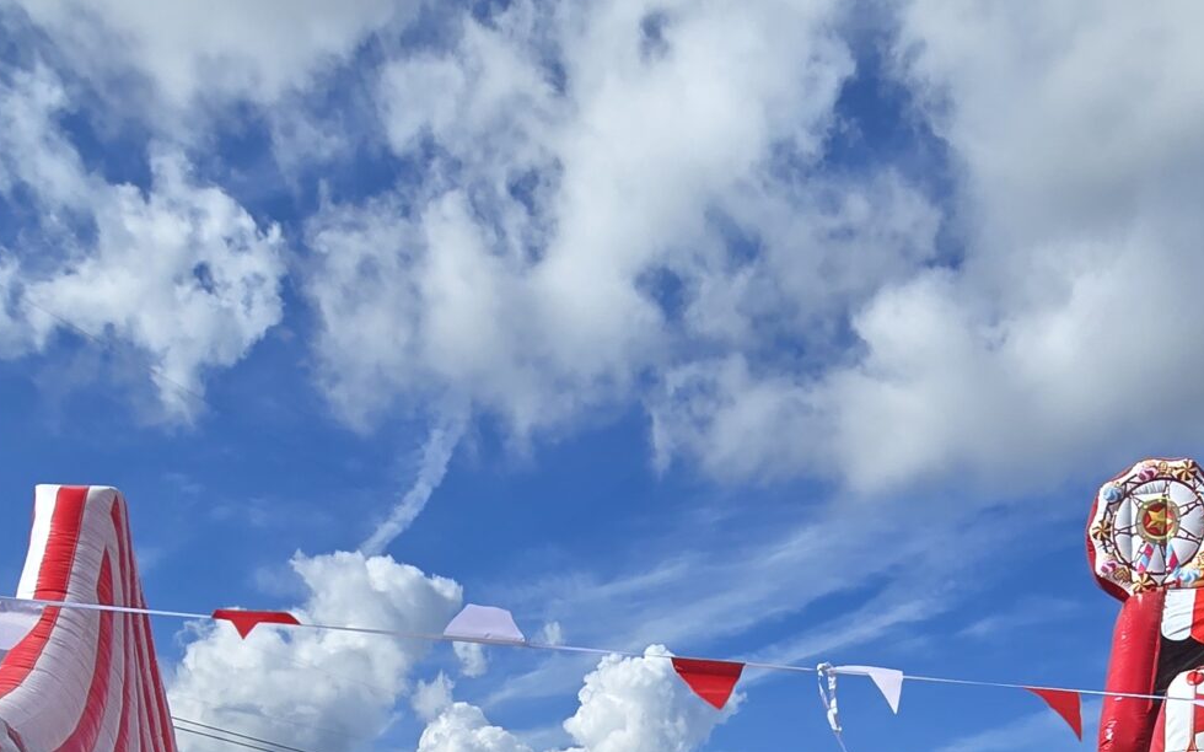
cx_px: 866
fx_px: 1181
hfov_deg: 52.2
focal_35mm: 36
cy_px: 1022
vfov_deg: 28.0
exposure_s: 1/3512
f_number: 2.2
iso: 50
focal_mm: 2.2
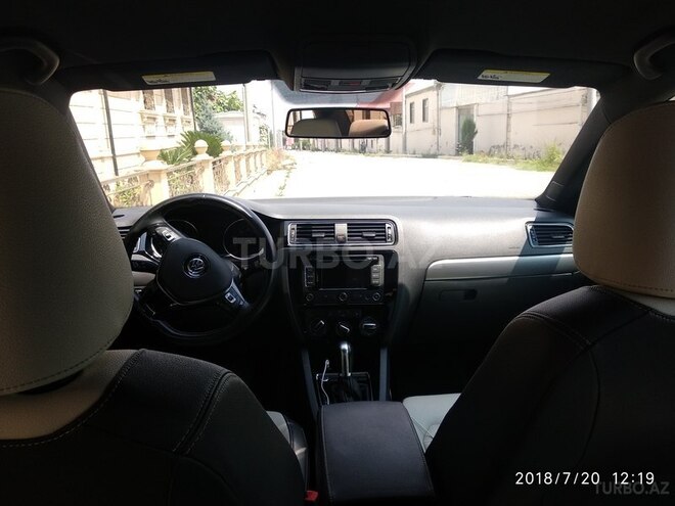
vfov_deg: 53.1
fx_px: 507
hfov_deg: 67.3
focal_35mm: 26
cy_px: 253
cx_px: 338
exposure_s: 1/260
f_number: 2.2
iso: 125
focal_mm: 3.81
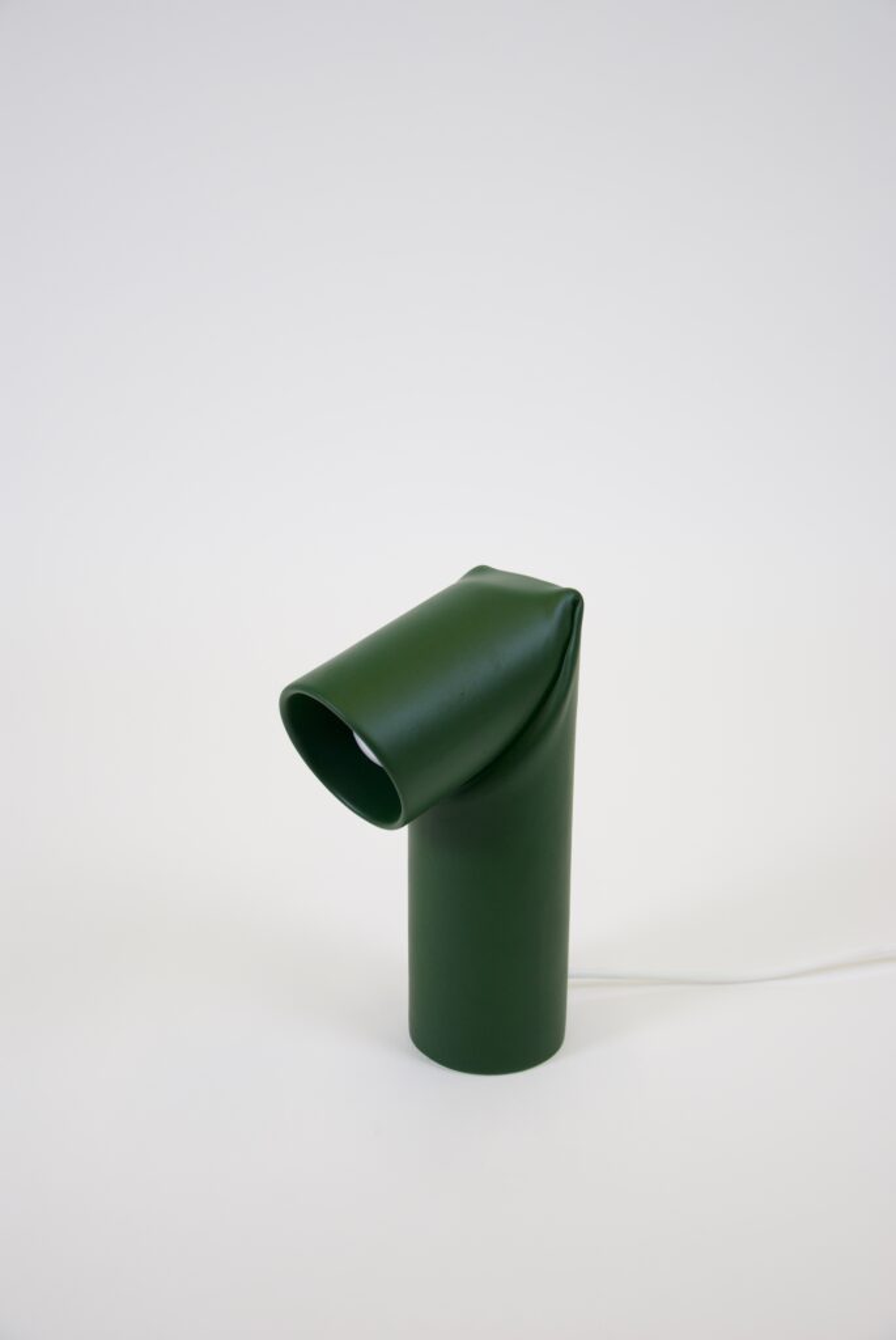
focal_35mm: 42
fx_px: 1564
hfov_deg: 32.0
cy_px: 670
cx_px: 448
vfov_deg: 46.4
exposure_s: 1/30
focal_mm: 28
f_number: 4.2
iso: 100
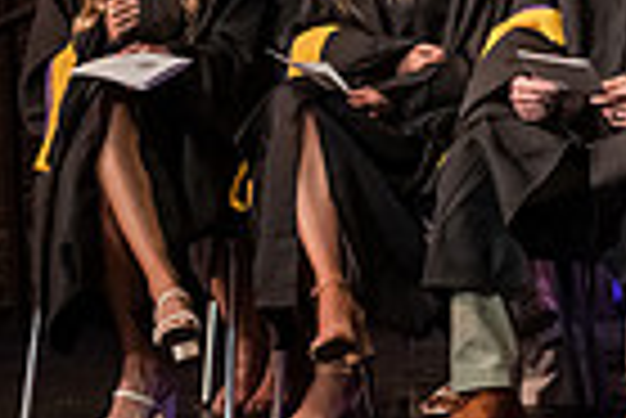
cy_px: -38
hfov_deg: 5.9
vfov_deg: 4.0
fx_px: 5971
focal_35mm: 343
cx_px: 964
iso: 4000
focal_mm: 82
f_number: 3.2
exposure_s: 1/200
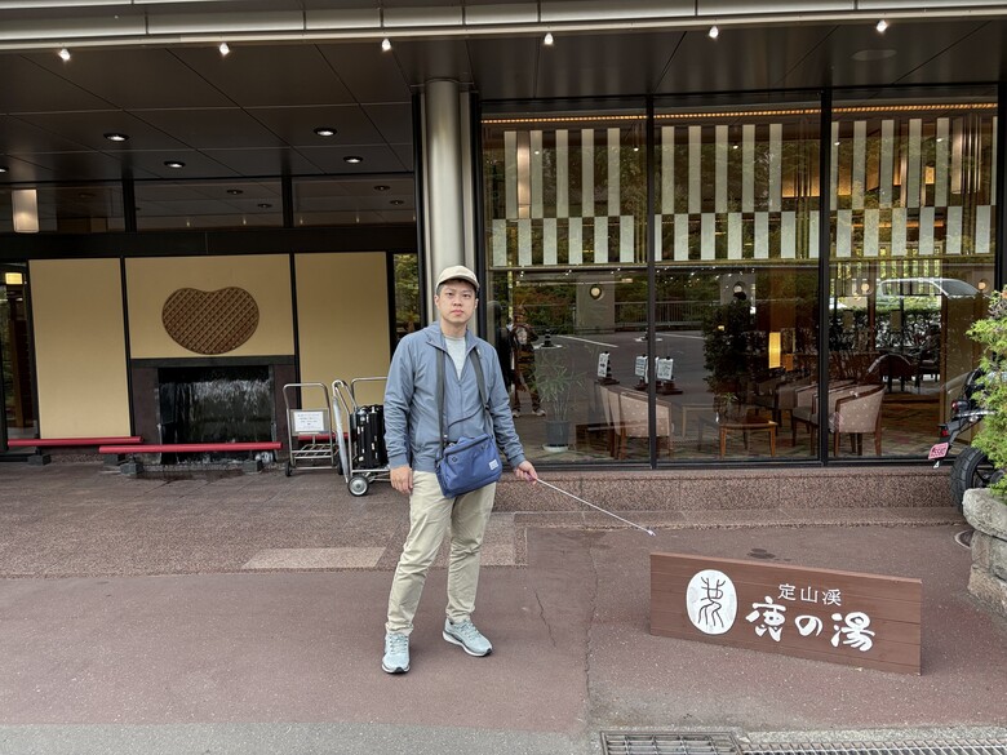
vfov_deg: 53.1
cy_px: 378
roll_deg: +1.8
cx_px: 504
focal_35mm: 26
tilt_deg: -3.4
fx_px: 756
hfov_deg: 67.3
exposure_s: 1/122
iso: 100
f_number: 1.6
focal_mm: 5.96
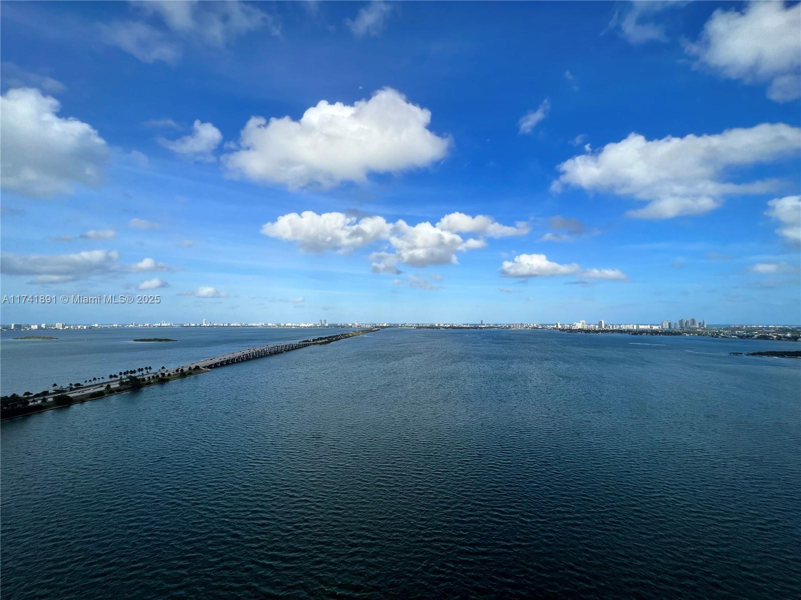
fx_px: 301
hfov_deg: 106.2
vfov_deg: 89.9
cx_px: 400
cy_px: 300
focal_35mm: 13
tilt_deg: +4.7
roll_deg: -0.2
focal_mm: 1.57
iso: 32
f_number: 1.8
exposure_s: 1/2421
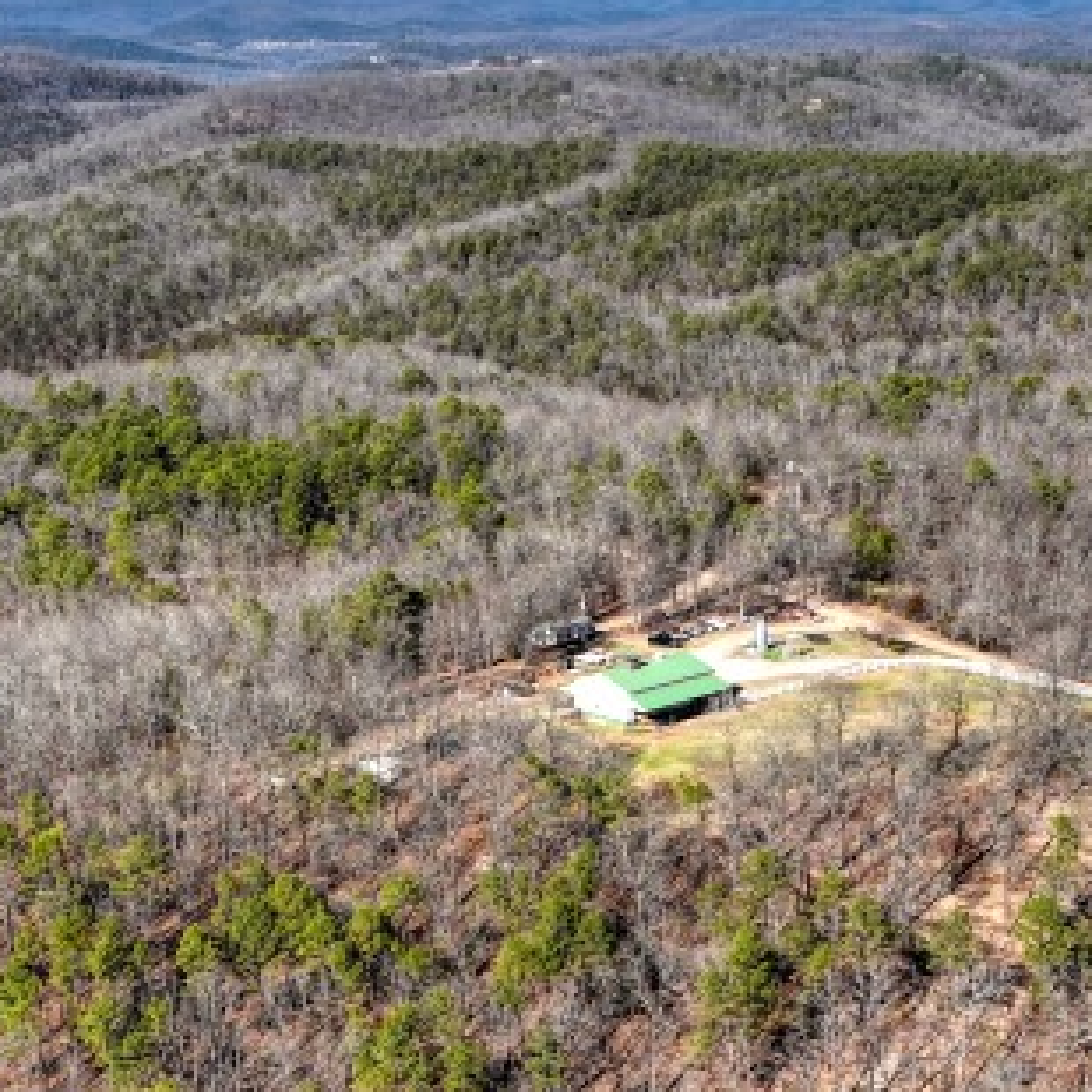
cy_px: 1051
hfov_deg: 24.6
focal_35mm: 70
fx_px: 2498
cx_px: 627
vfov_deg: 23.8
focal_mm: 12.3
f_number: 2.8
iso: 130
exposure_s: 1/2500
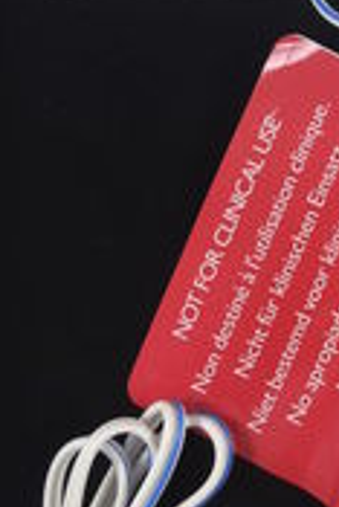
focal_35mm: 86
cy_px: -177
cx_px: 540
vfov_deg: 21.1
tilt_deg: -84.7
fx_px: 1212
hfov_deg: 14.6
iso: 32
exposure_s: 1/60
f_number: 2.2
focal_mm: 4.15
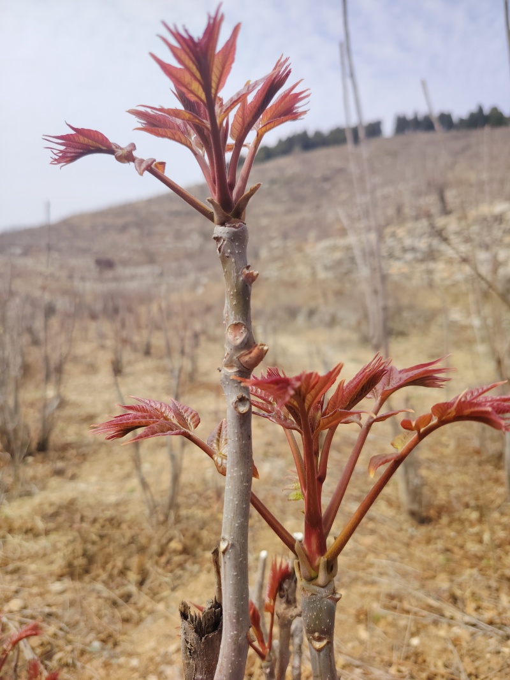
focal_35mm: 24
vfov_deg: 71.6
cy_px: 340
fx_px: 472
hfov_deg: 56.8
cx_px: 255
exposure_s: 1/838
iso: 100
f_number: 1.75
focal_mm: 5.25
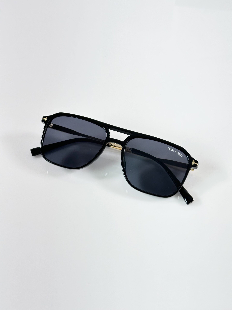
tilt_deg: -51.8
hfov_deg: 30.3
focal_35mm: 48
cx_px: 116
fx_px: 429
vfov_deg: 39.7
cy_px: 155
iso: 80
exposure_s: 1/100
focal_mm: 6.86
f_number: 1.78
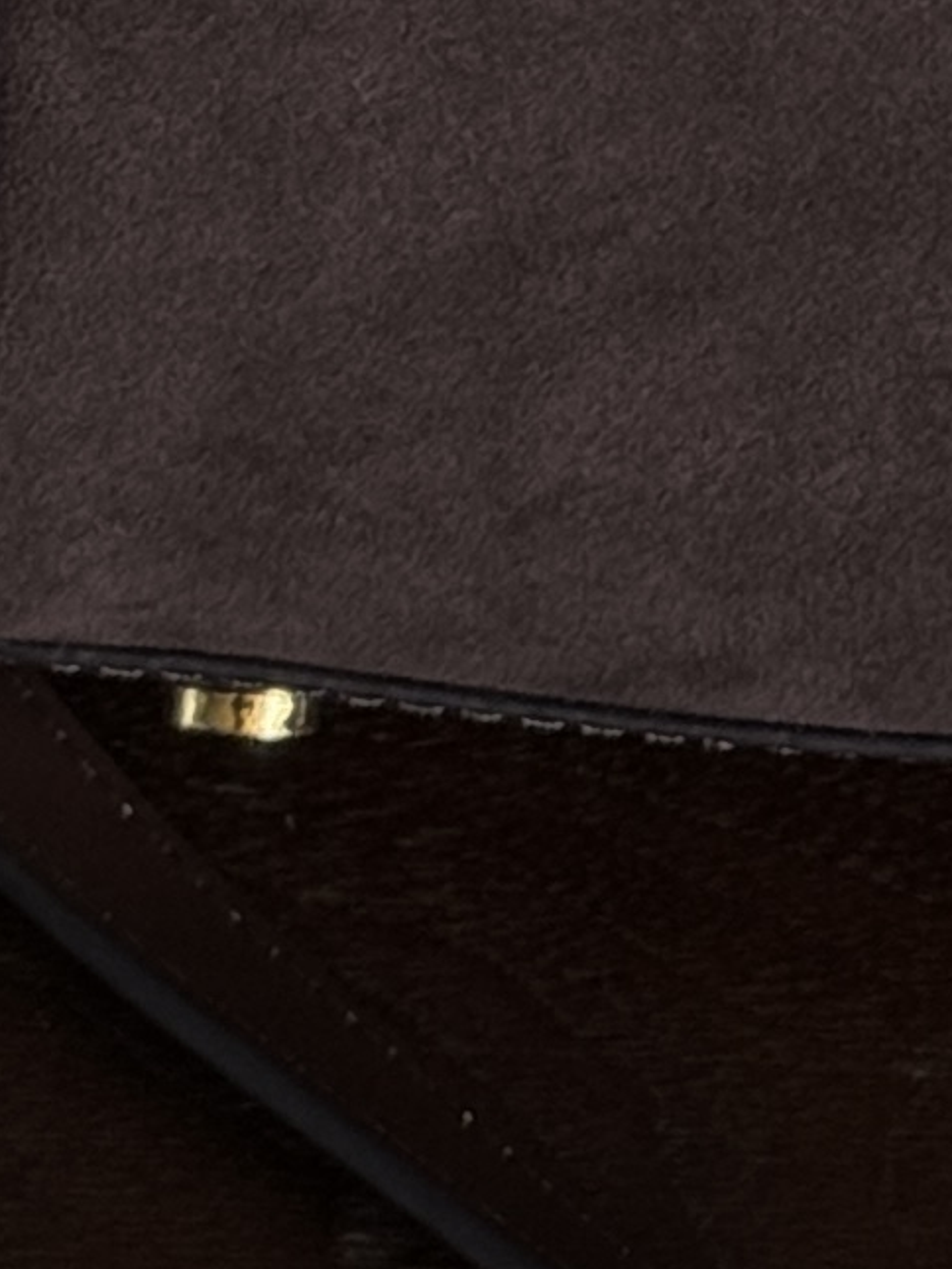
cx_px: 1892
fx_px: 10997
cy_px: -2125
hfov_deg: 4.9
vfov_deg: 6.2
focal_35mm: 300
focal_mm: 6.76
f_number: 1.78
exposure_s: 1/118
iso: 100
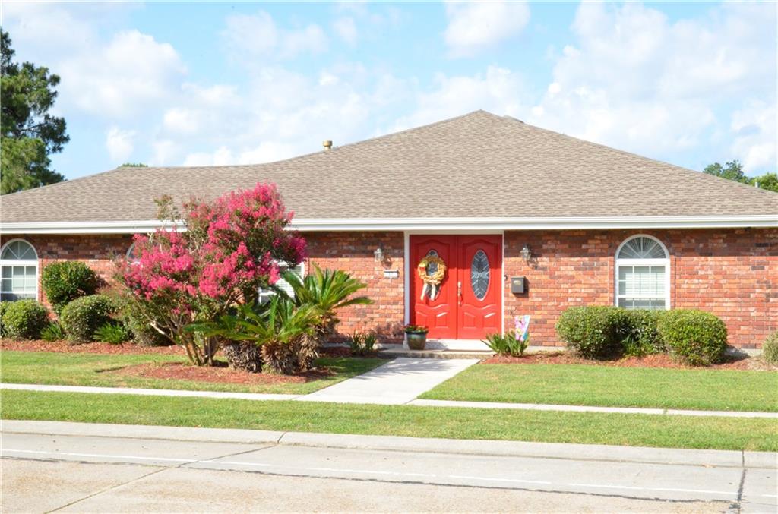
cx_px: 389
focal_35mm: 52
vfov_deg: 25.6
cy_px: 257
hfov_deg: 37.9
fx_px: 1132
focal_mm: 35
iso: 2500
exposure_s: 1/250
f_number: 29
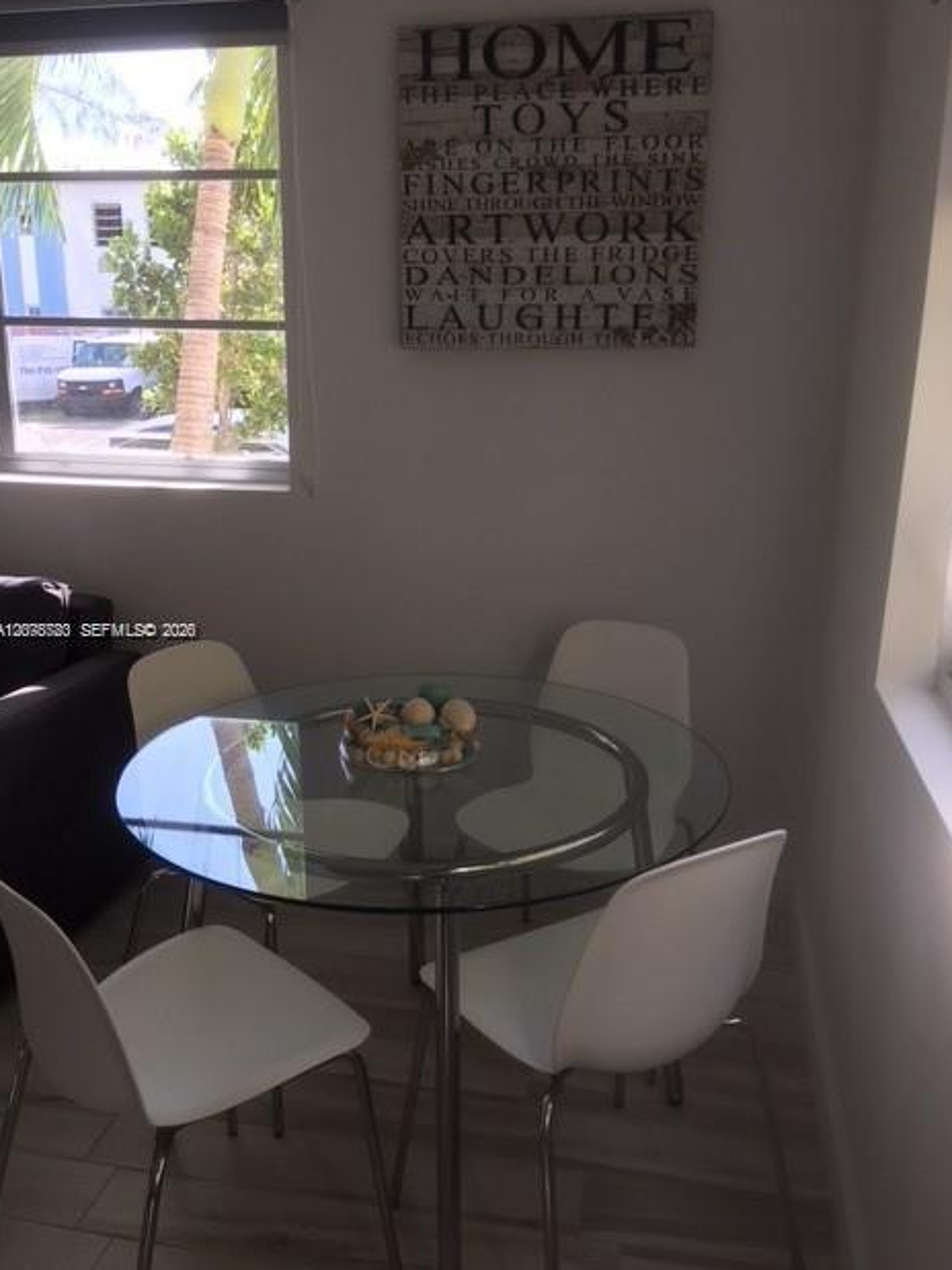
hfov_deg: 46.8
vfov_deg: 60.0
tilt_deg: -12.8
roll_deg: -0.5
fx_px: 1100
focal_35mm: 30
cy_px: 632
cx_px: 484
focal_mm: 4.15
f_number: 2.2
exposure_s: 1/153
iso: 25
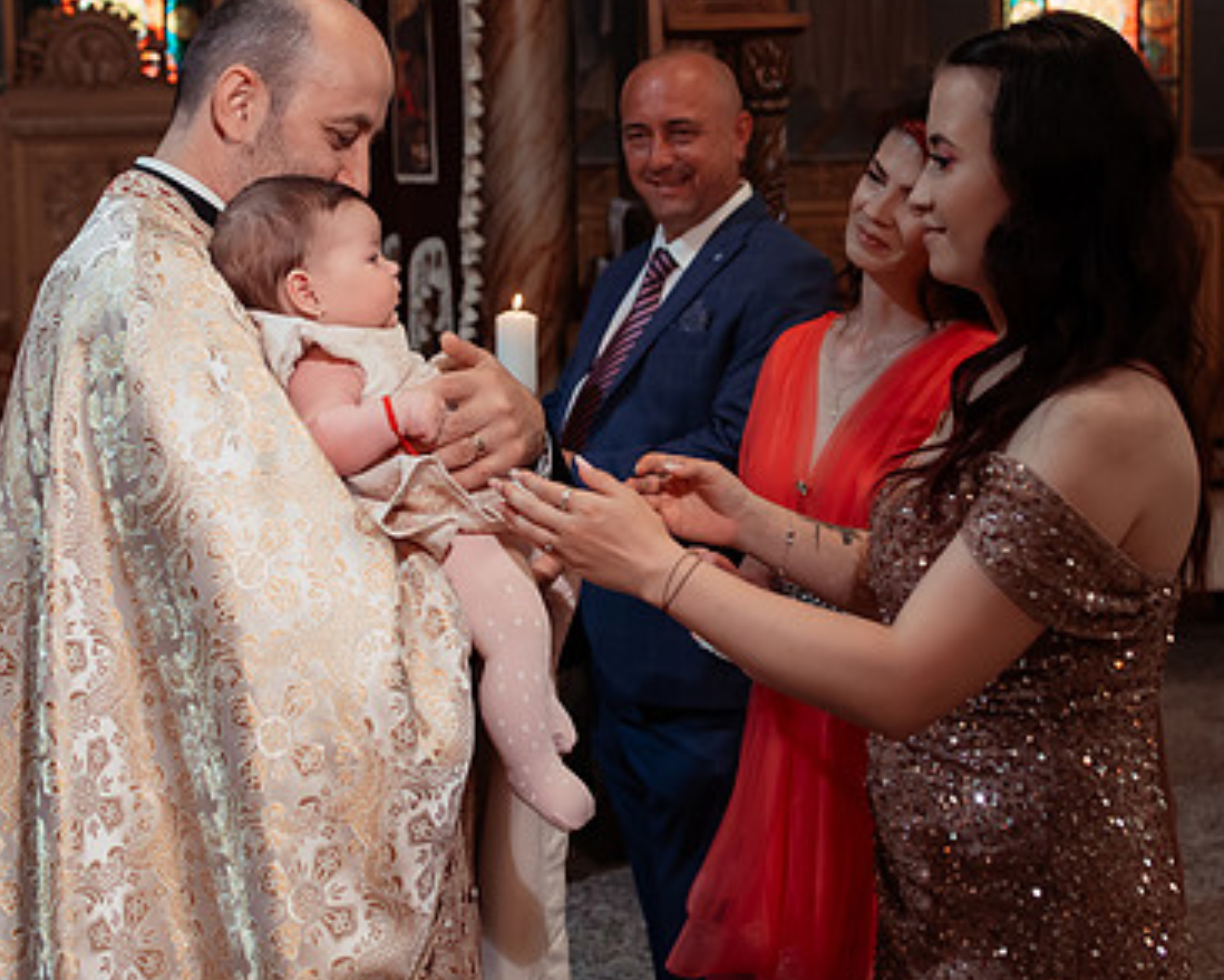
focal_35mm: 59
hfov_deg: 31.9
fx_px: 2138
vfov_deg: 25.7
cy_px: 349
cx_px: 640
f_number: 3.5
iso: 1600
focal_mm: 35
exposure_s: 1/250
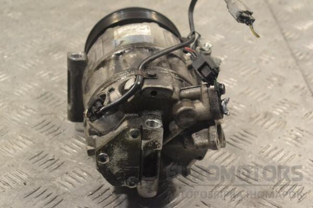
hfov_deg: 24.6
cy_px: 104
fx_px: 717
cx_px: 156
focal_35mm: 82
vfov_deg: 16.6
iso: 3200
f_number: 9
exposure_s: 1/320
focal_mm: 55
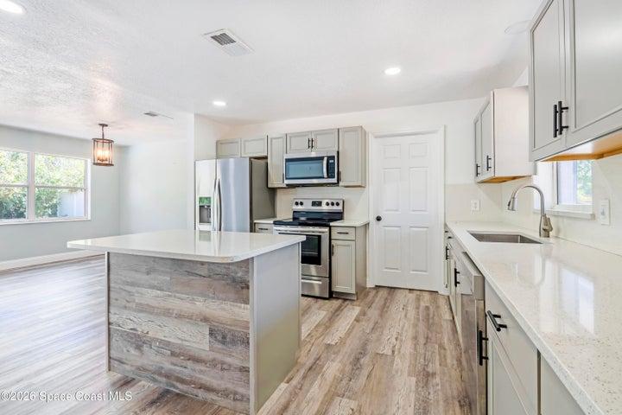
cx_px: 311
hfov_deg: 95.0
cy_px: 208
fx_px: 285
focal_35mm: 16
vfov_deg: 72.1
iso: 200
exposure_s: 1/200
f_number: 9
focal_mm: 11
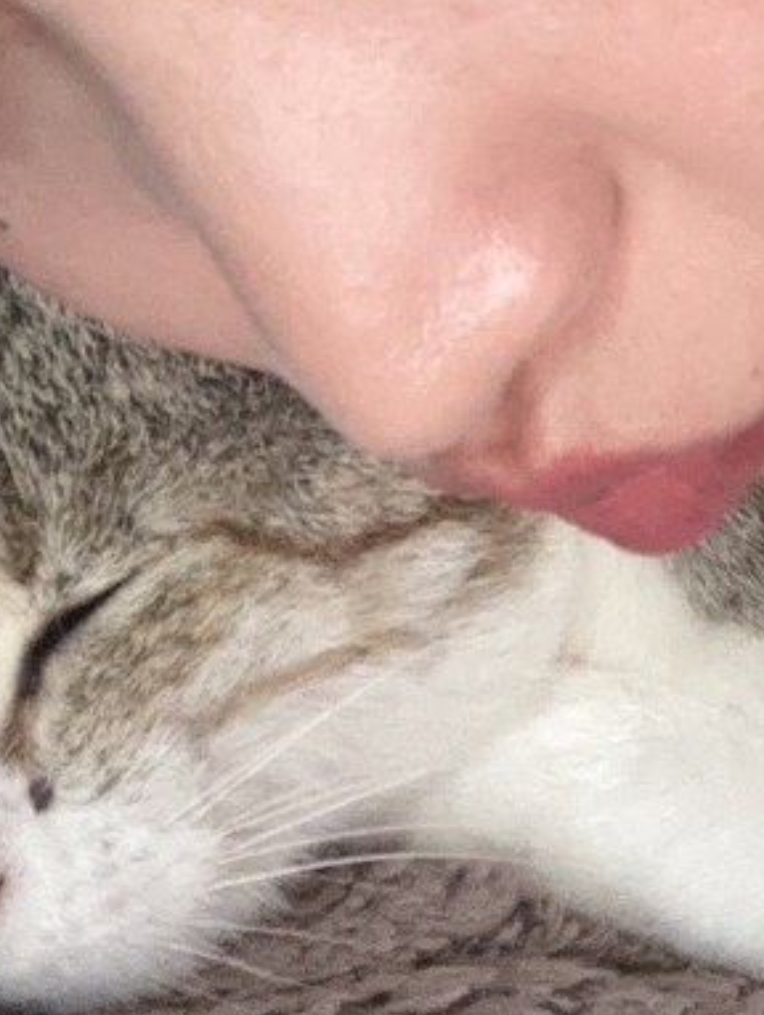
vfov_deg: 24.1
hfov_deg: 20.5
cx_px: 390
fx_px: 2115
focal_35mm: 72
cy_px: -257
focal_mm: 2.69
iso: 160
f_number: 1.9
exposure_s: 1/33
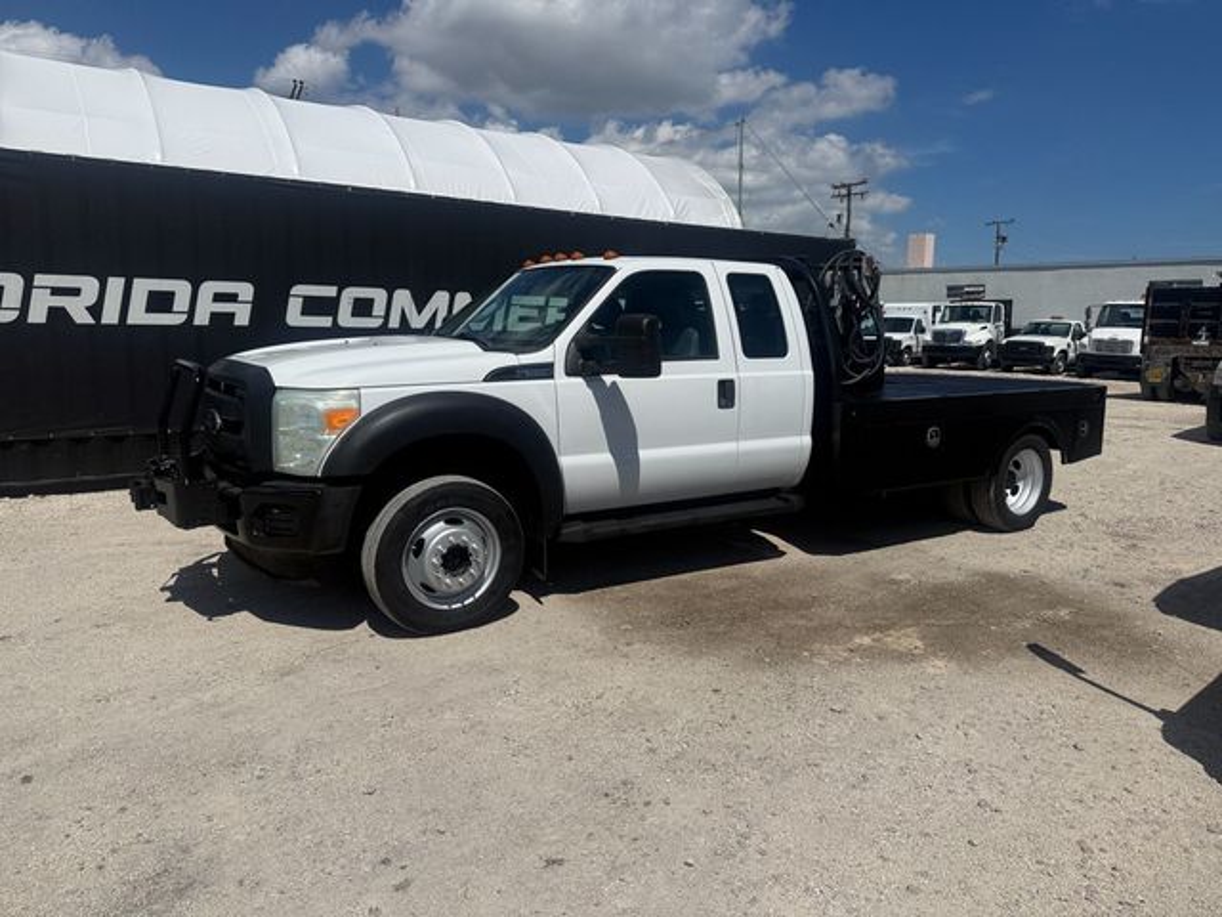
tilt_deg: -4.9
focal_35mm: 24
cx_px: 611
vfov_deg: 56.8
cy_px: 458
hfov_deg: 71.6
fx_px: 847
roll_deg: +0.9
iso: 80
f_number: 1.78
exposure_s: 1/14286
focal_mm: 6.76
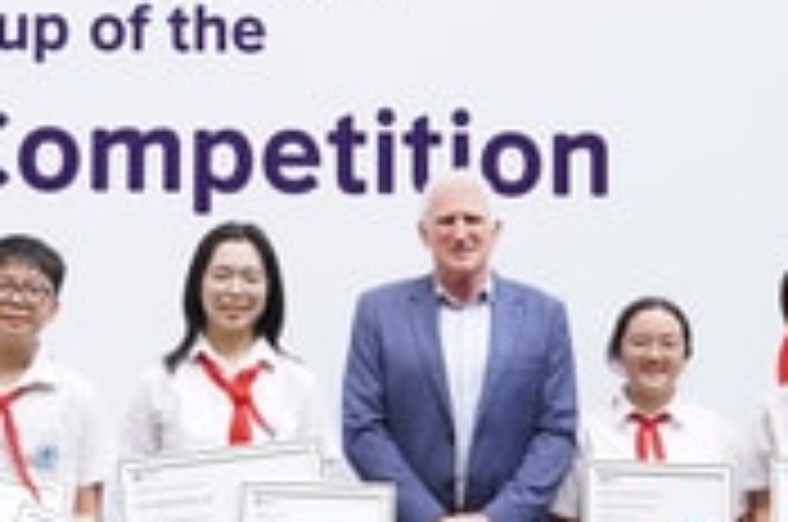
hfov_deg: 20.1
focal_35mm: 101
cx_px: 261
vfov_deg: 13.5
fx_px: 2210
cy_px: 176
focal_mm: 21.8
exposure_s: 1/60
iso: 250
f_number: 8
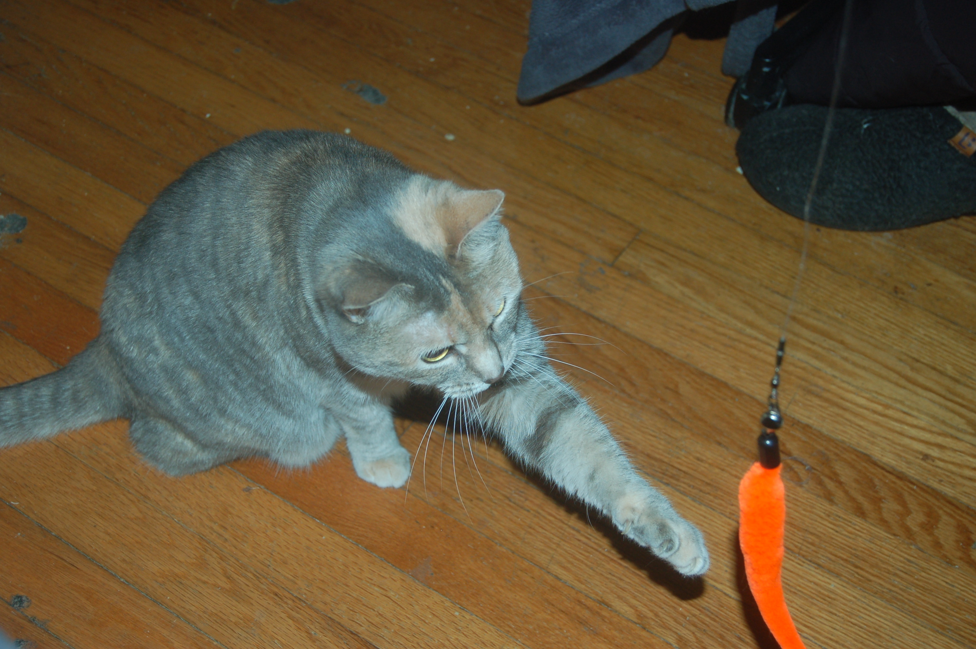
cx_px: 488
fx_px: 1544
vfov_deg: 23.7
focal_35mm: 57
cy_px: 324
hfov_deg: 35.1
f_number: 4.8
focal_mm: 38
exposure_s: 1/60
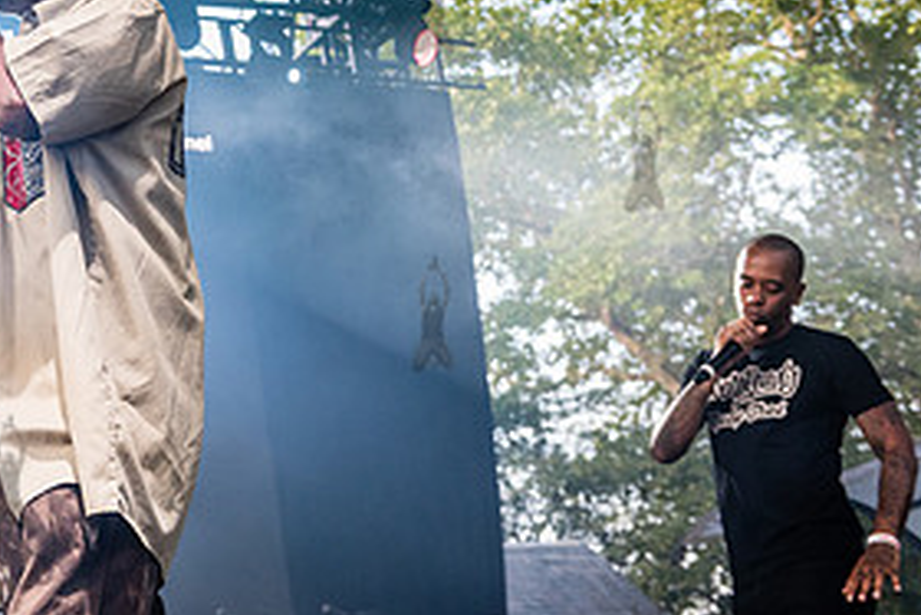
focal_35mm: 79
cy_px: 153
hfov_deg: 24.5
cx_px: 7
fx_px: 2022
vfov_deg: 17.2
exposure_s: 1/500
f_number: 4
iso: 2000
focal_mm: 38
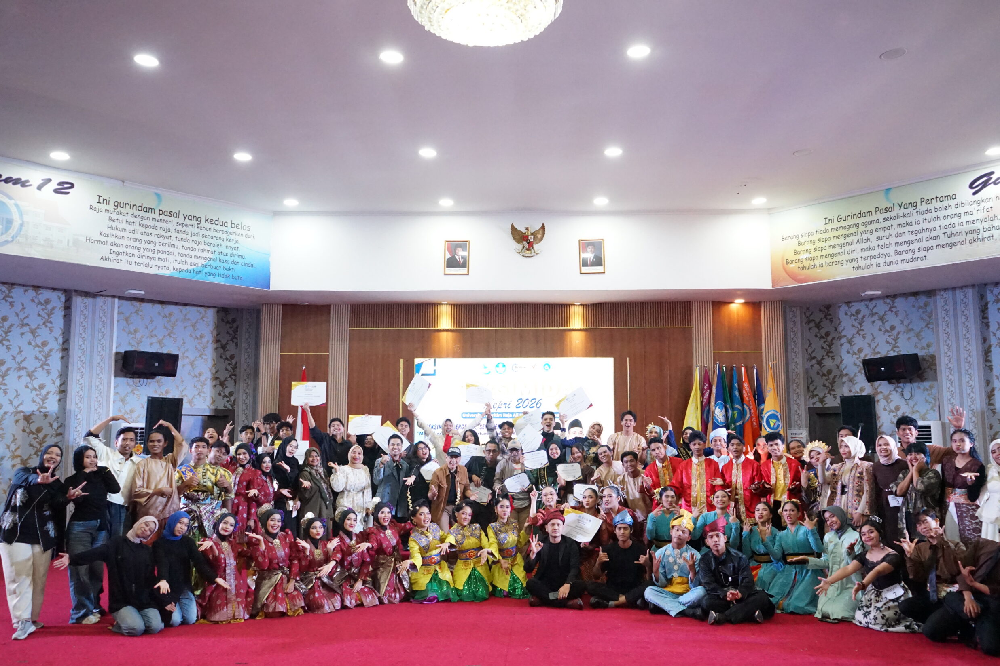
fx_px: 805
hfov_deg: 63.6
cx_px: 517
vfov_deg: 45.0
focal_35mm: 29
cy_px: 342
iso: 10000
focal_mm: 28
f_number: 5
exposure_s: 1/250
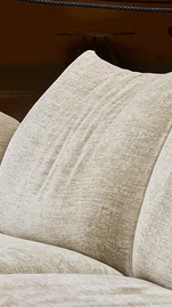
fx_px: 1673
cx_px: 225
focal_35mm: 206
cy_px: -234
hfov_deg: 5.8
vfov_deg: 9.9
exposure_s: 1/80
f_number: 4
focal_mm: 33
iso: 640
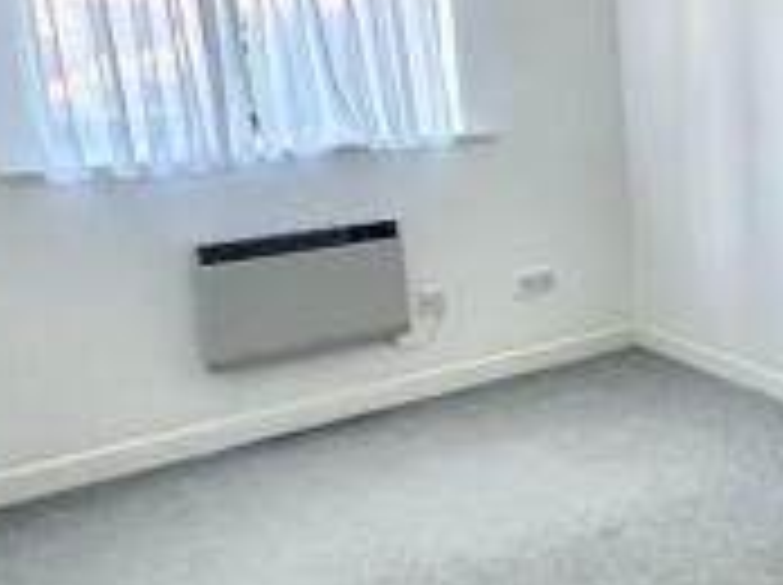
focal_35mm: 47
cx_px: 889
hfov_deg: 34.2
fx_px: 1062
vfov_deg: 30.8
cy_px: 245
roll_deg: -0.1
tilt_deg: -11.0
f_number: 2.2
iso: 250
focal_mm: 2.22
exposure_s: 1/100
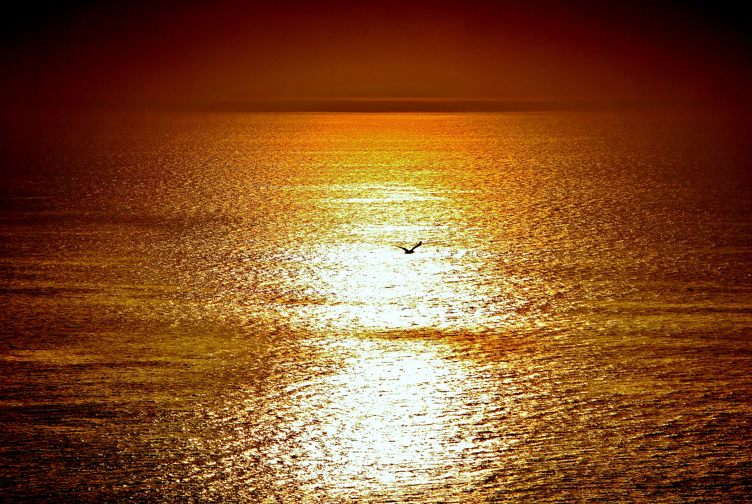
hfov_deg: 6.9
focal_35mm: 300
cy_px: 252
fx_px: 6274
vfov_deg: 4.6
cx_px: 376
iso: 100
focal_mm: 200
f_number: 8
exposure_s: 1/2000
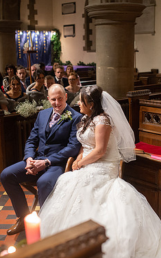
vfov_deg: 36.9
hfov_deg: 23.6
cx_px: 85
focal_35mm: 55
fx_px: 386
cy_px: 128
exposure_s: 1/100
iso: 2500
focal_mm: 35
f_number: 2.2
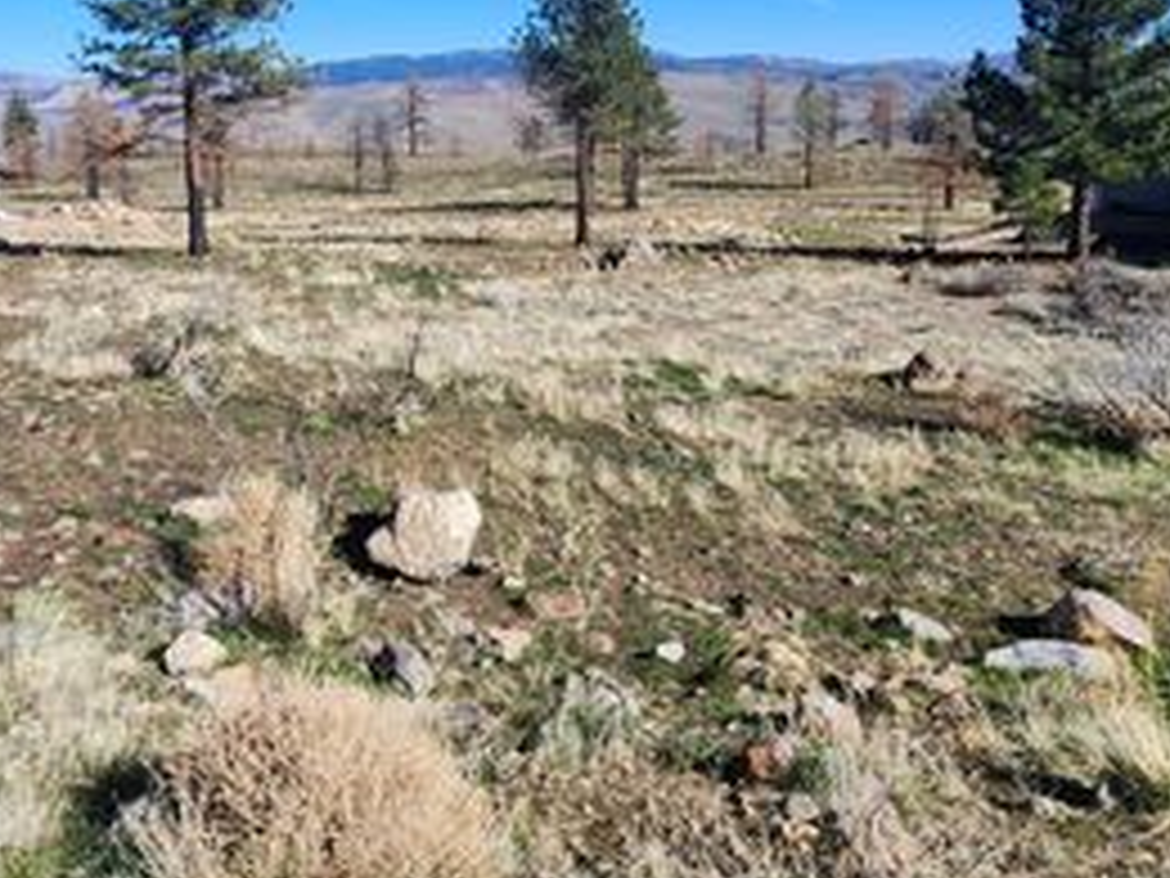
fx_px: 845
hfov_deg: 68.5
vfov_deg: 53.1
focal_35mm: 25
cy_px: 250
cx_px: 450
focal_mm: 2.2
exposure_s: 1/1839
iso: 50
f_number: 2.2
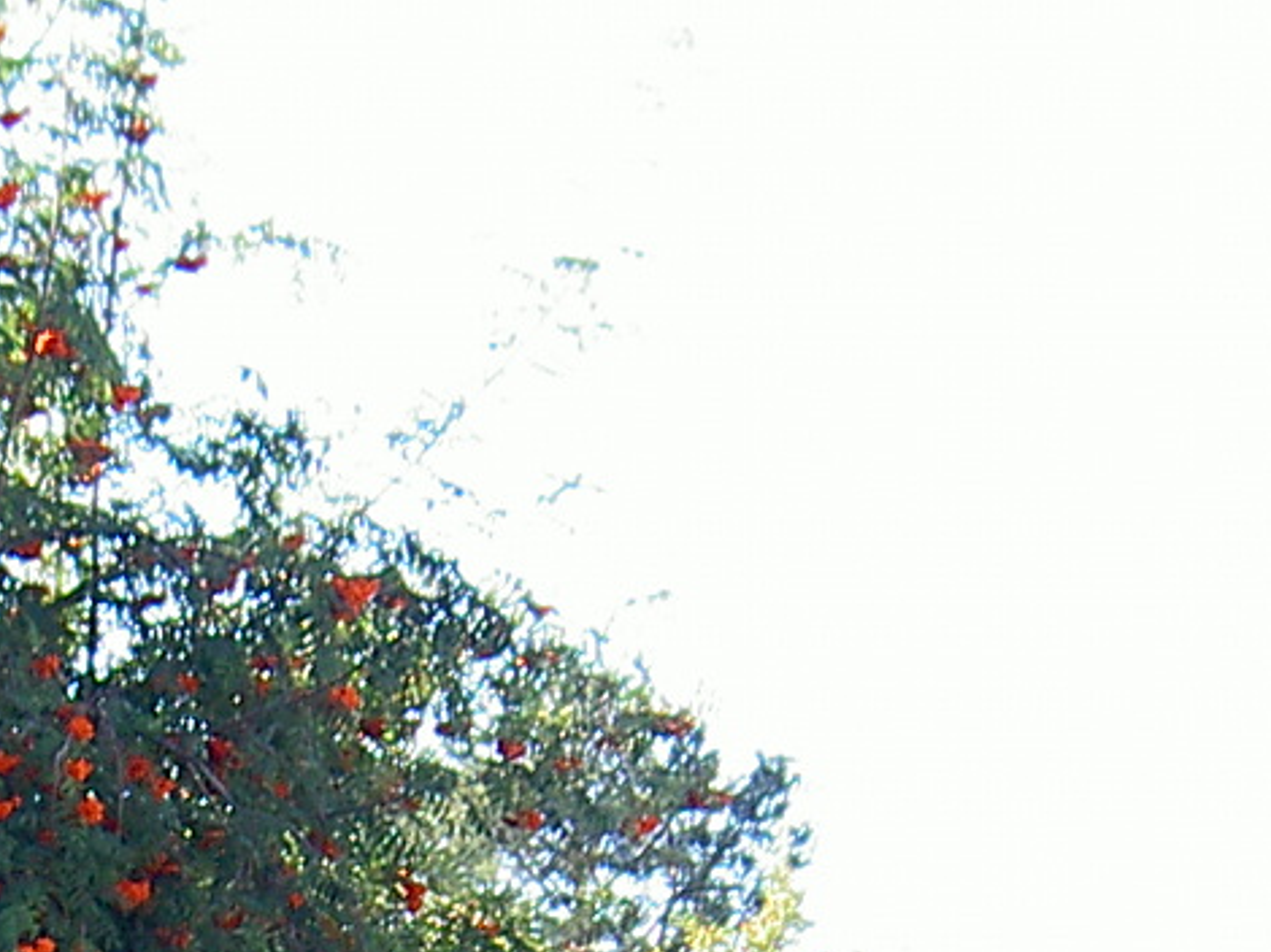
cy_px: 1555
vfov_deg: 8.5
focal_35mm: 170
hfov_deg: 11.6
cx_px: 181
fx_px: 6239
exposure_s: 1/160
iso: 100
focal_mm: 8
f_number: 2.8
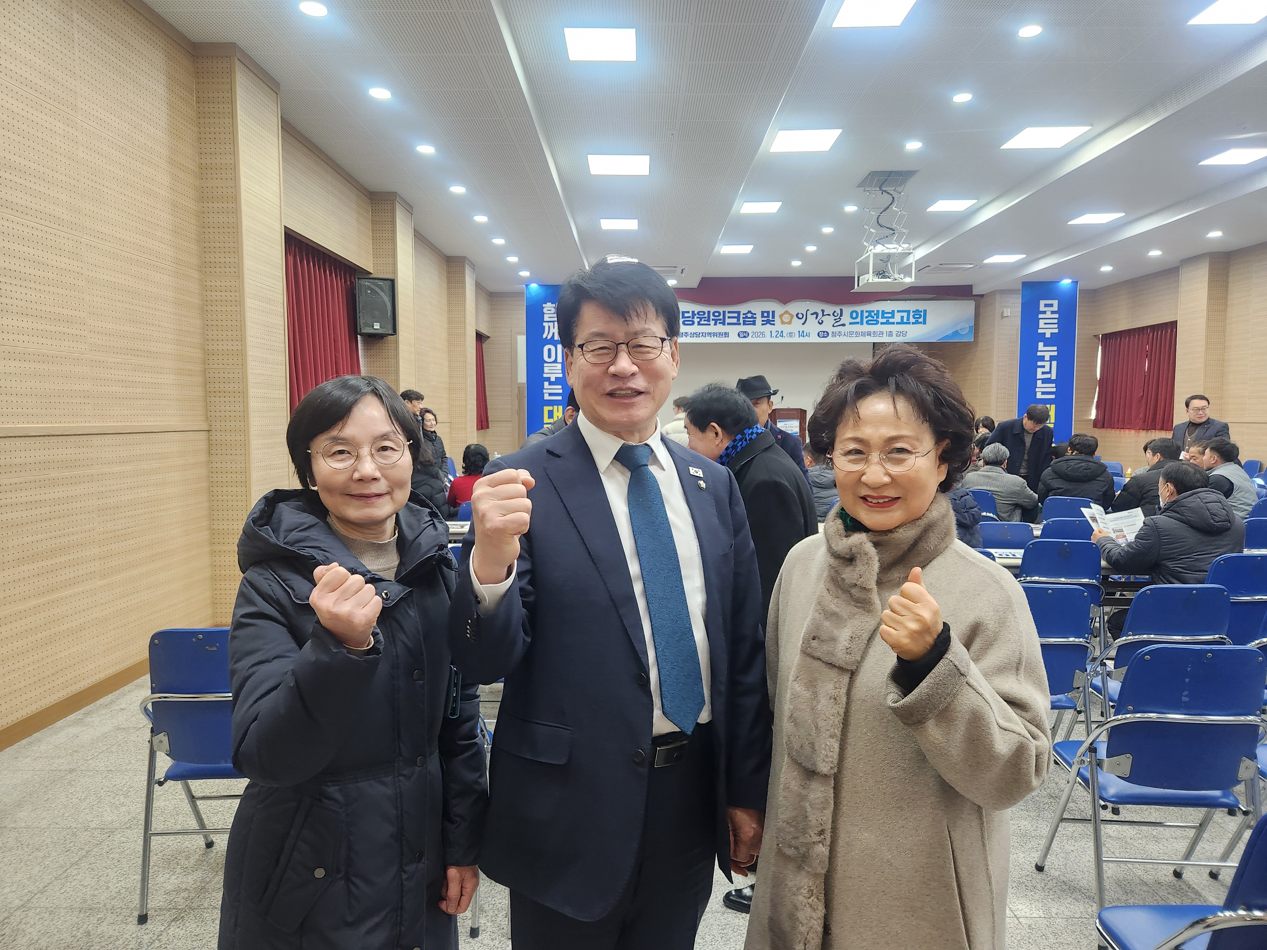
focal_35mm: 23
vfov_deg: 58.9
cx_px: 634
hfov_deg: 73.9
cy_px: 475
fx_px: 842
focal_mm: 5.4
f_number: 1.8
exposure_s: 1/120
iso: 400
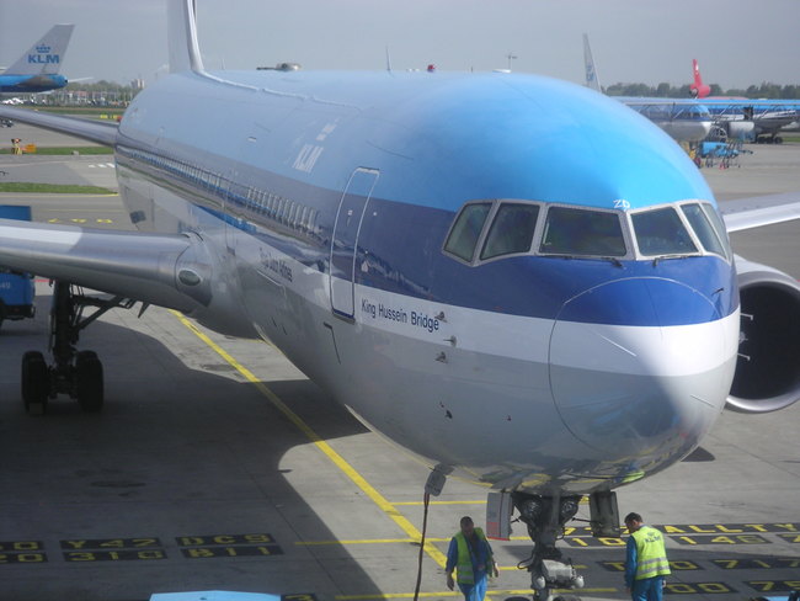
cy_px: 300
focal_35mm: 97
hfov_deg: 20.2
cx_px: 400
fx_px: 2243
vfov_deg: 15.3
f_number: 3.5
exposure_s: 1/500
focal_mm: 15
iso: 50
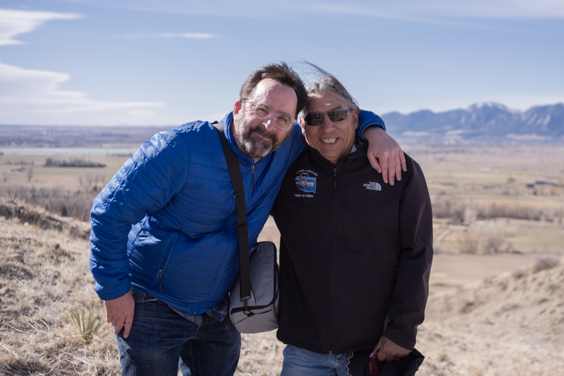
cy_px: 188
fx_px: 548
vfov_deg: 37.8
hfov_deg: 54.4
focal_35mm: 35
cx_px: 282
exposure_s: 1/3200
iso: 125
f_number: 2
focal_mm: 23
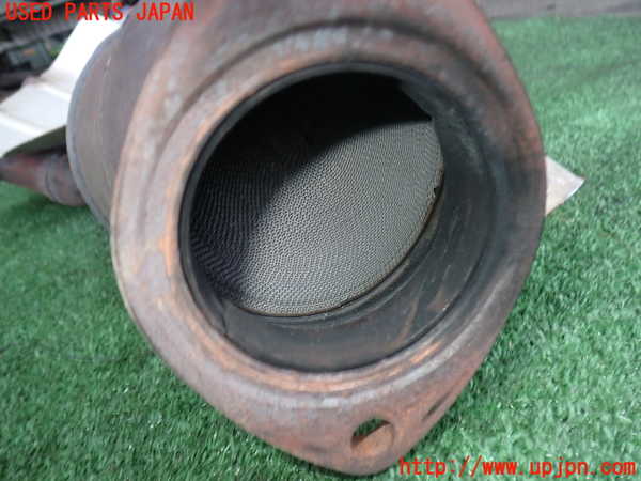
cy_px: 240
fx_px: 556
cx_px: 320
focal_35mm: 30
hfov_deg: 60.0
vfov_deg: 46.8
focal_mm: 5.4
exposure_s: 1/30
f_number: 6.3
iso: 200
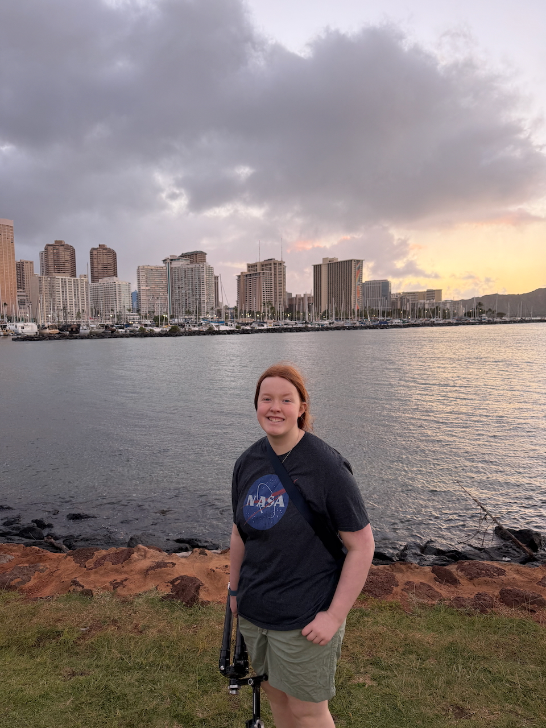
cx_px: 273
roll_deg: -0.3
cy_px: 364
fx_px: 505
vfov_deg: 71.6
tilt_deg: -8.0
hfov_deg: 56.8
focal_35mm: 24
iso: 80
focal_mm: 6.76
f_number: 1.78
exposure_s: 1/132
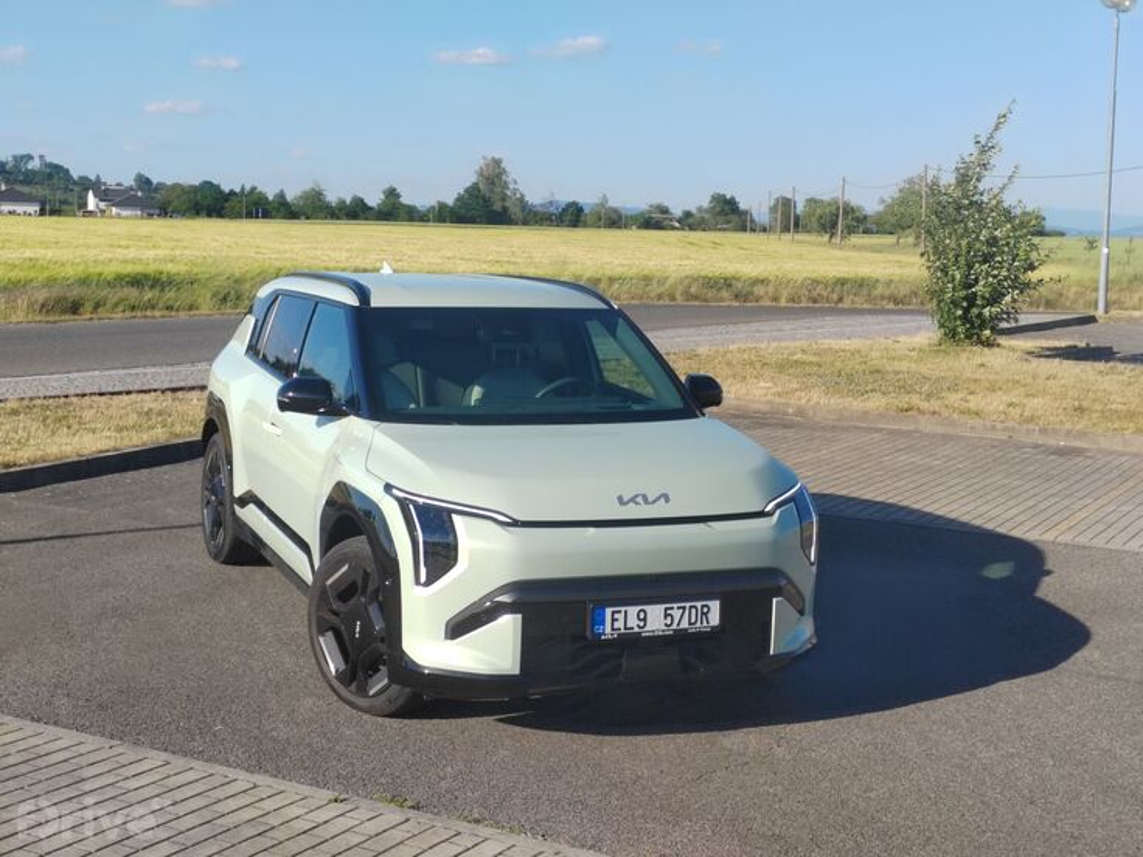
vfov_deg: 27.0
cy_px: 428
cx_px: 572
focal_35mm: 54
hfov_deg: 35.5
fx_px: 1783
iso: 125
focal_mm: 5.52
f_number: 1.9
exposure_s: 1/1100
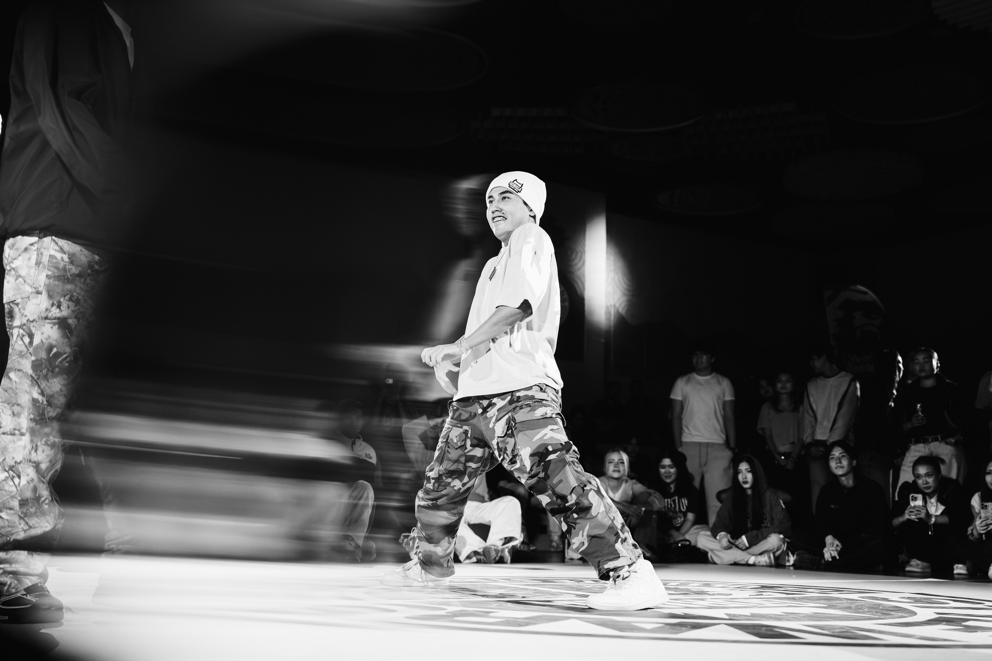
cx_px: 496
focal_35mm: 43
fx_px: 1185
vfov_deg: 31.2
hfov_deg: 45.4
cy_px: 330
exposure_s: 1/800
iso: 3200
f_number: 2.8
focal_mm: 43
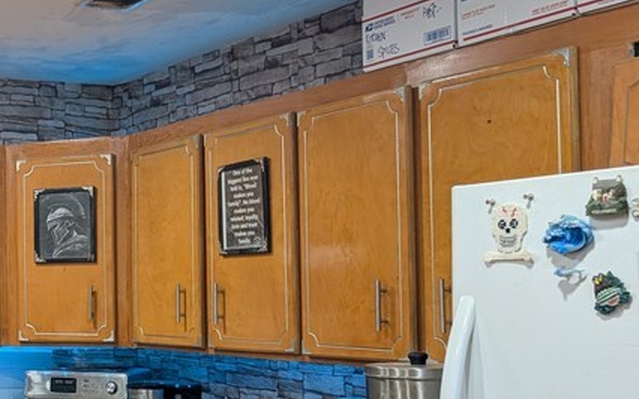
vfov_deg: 21.2
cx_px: -91
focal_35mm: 61
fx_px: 1062
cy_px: 262
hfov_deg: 29.6
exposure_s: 1/120
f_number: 1.68
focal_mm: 6.9
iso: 35
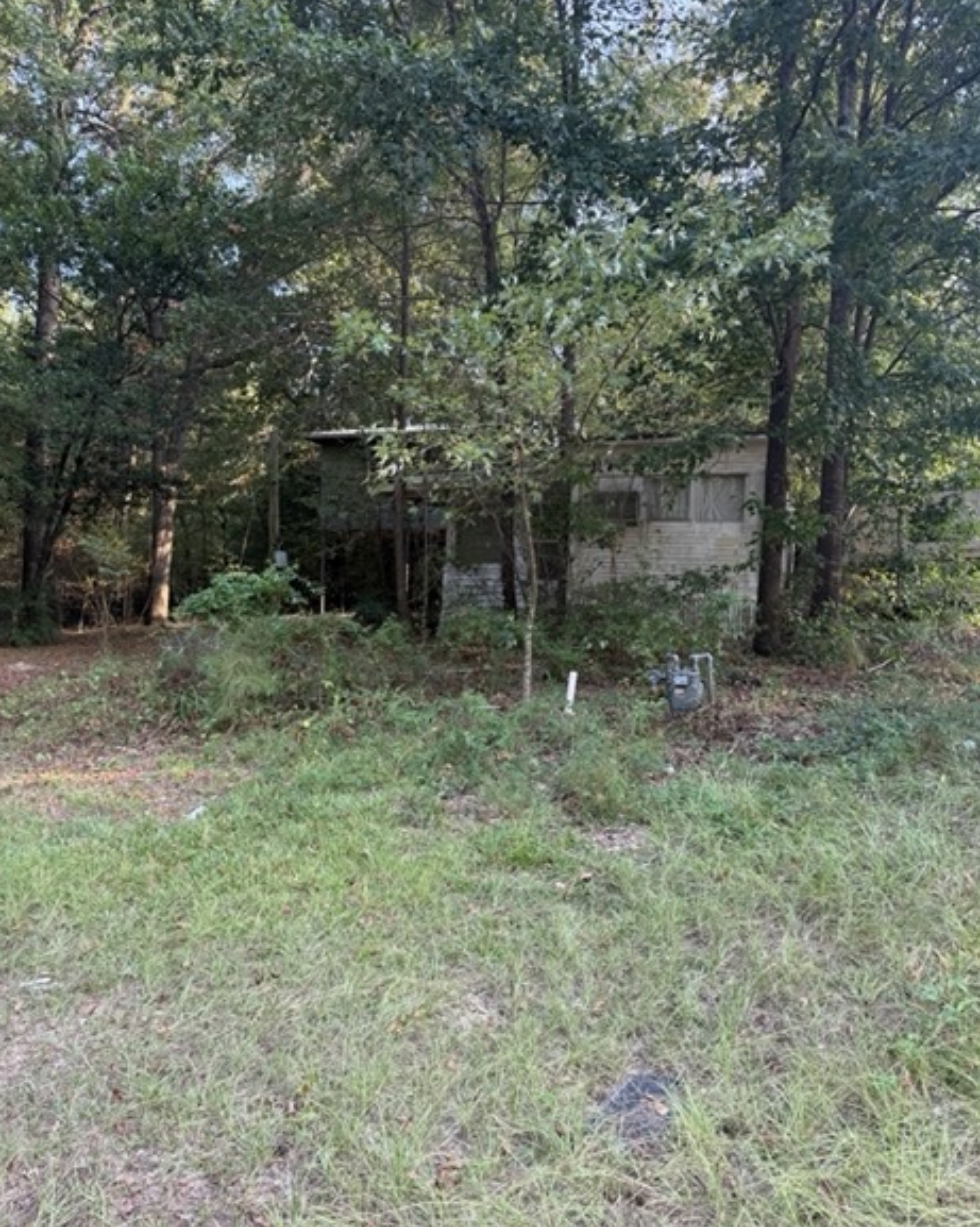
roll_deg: -0.5
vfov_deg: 66.1
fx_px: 943
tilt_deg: -1.0
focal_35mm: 26
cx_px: 487
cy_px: 608
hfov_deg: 54.9
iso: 125
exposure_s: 1/243
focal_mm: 6.76
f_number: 1.78
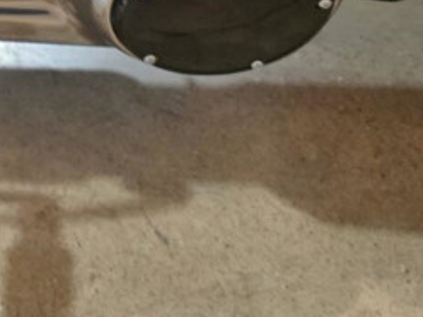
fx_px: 1210
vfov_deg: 13.0
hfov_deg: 17.7
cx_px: -217
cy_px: -310
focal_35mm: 99
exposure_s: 1/120
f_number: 1.7
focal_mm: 6.3
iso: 1250
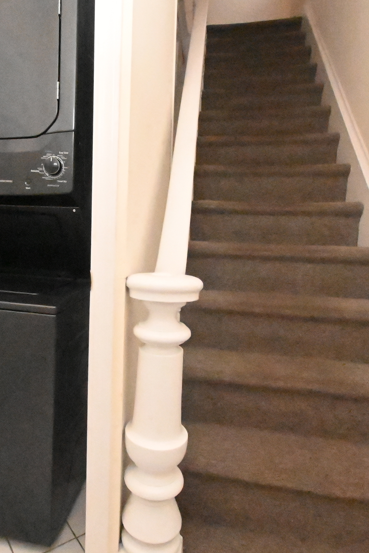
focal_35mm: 23
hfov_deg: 54.2
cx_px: 129
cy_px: 272
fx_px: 353
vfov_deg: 76.1
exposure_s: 1/160
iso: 51200
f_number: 20
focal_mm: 10
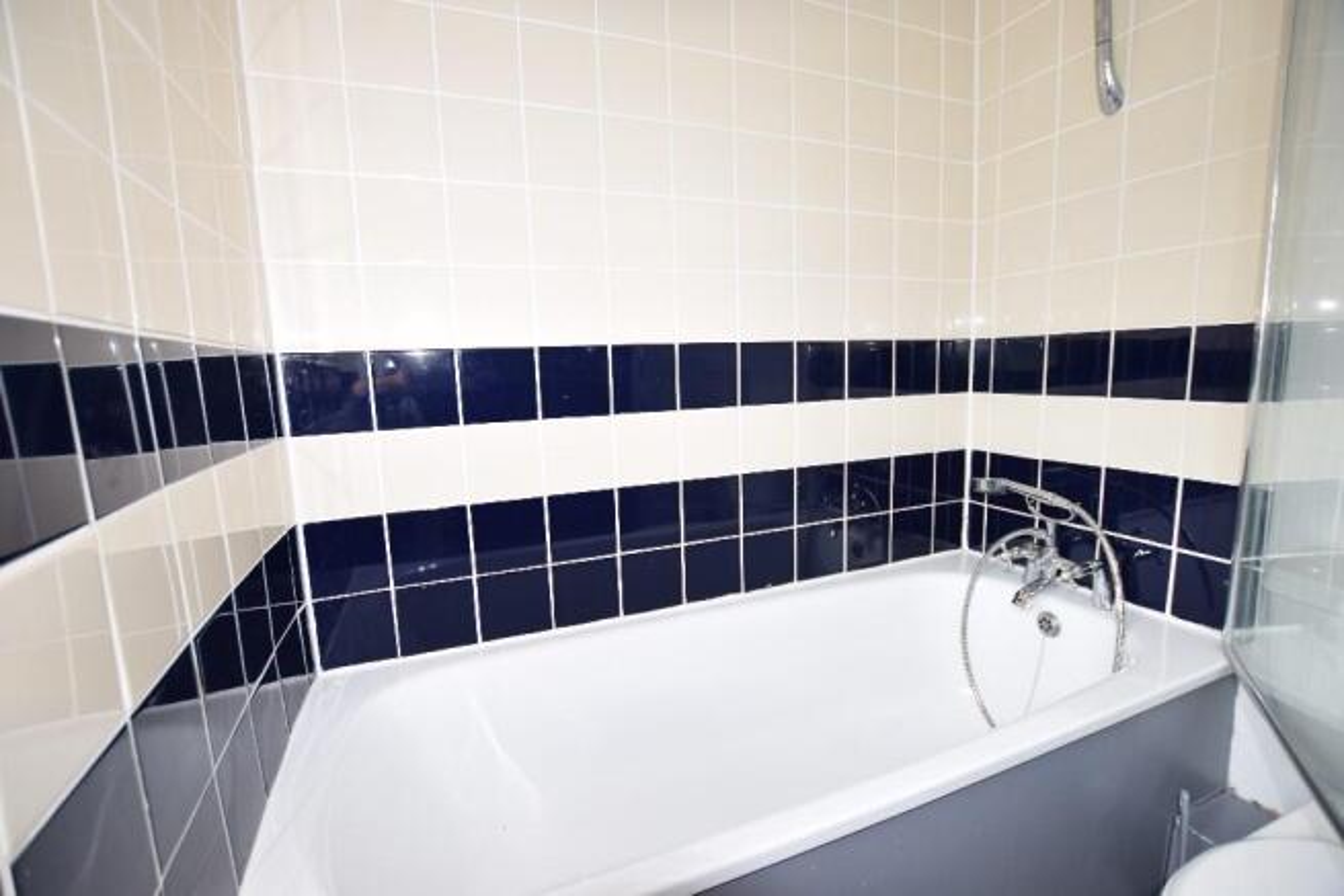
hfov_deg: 100.4
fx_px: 560
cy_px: 448
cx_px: 672
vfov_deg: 77.4
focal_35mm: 15
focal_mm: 10
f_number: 4
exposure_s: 1/60
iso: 400
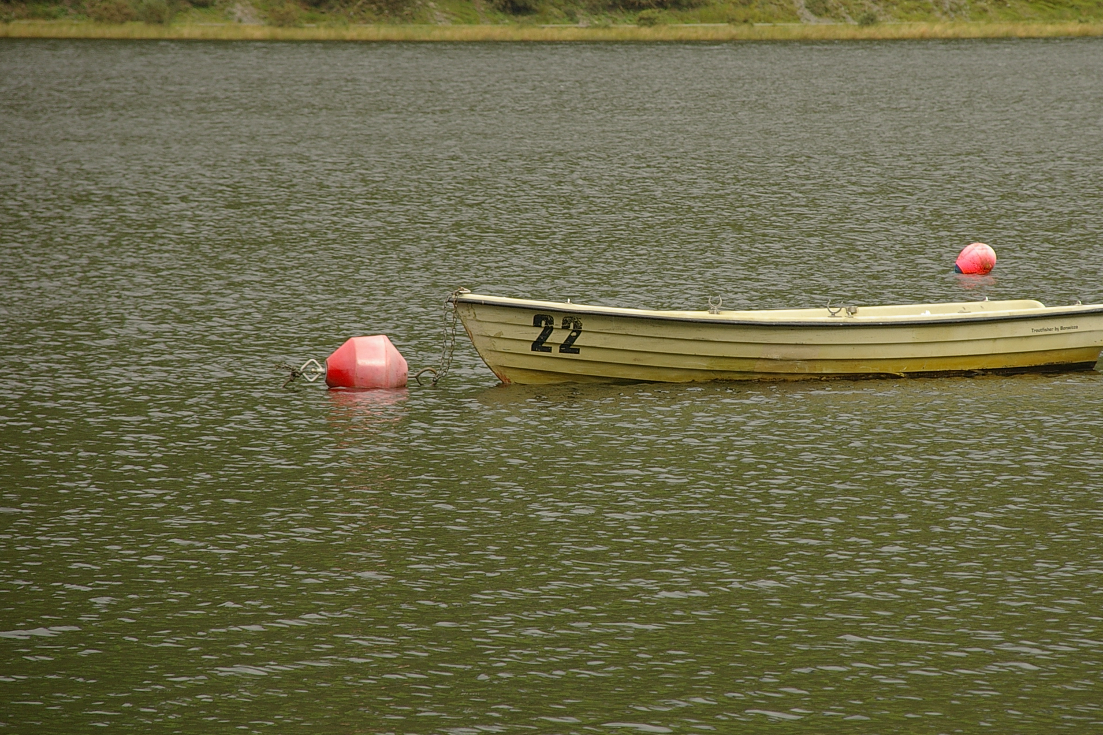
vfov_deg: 5.8
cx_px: 659
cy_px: 334
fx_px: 7218
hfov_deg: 8.7
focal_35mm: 236
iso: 200
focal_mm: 125
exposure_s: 1/250
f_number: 6.7
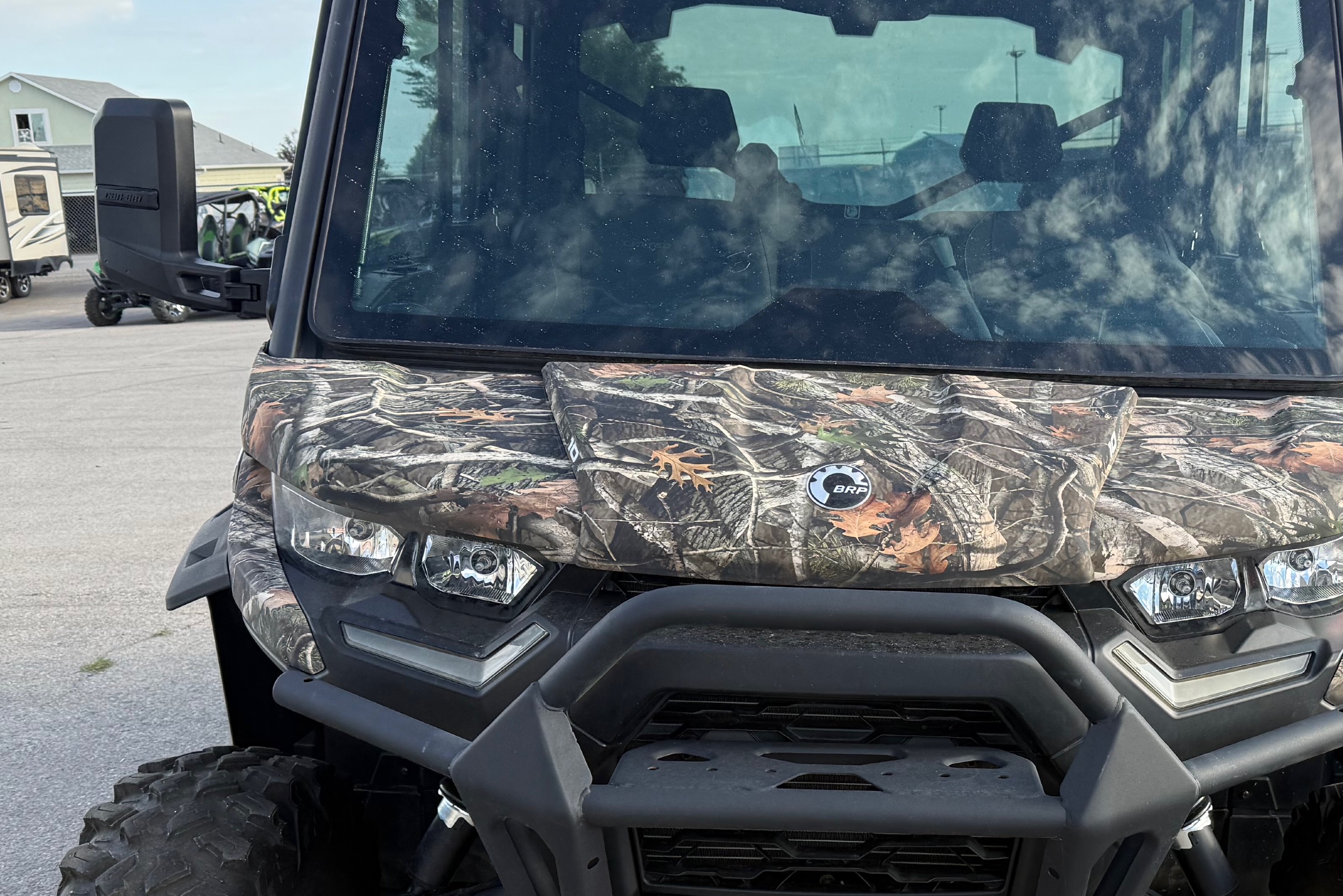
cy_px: 573
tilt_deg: -11.9
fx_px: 1679
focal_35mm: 45
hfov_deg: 43.0
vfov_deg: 29.7
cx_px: 898
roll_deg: +2.6
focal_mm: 6.76
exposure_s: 1/735
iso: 100
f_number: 1.78
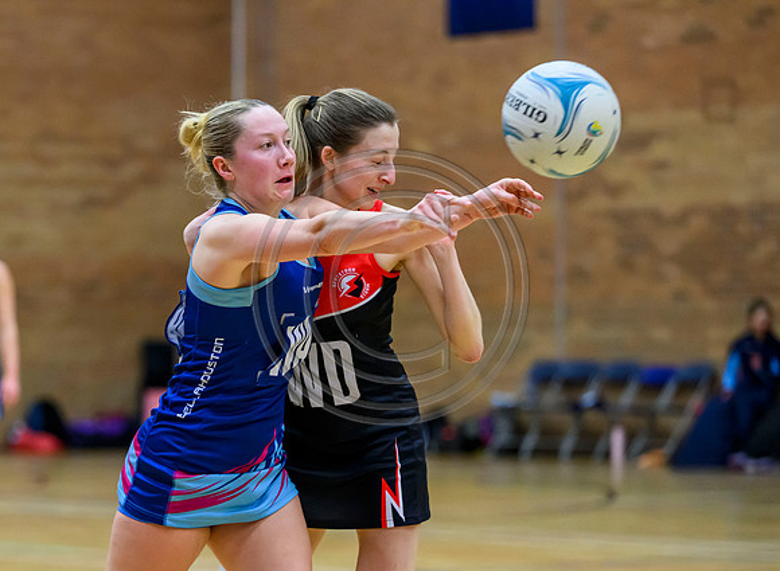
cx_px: 185
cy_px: 396
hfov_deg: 11.2
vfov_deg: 8.2
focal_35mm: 177
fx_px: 3965
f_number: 2.8
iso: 5000
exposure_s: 1/1000
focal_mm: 120
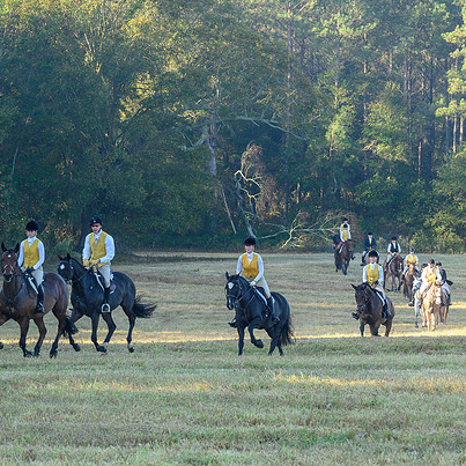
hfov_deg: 7.0
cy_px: 264
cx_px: 221
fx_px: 3792
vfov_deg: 7.0
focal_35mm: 249
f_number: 8
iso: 640
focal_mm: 110
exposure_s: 1/250
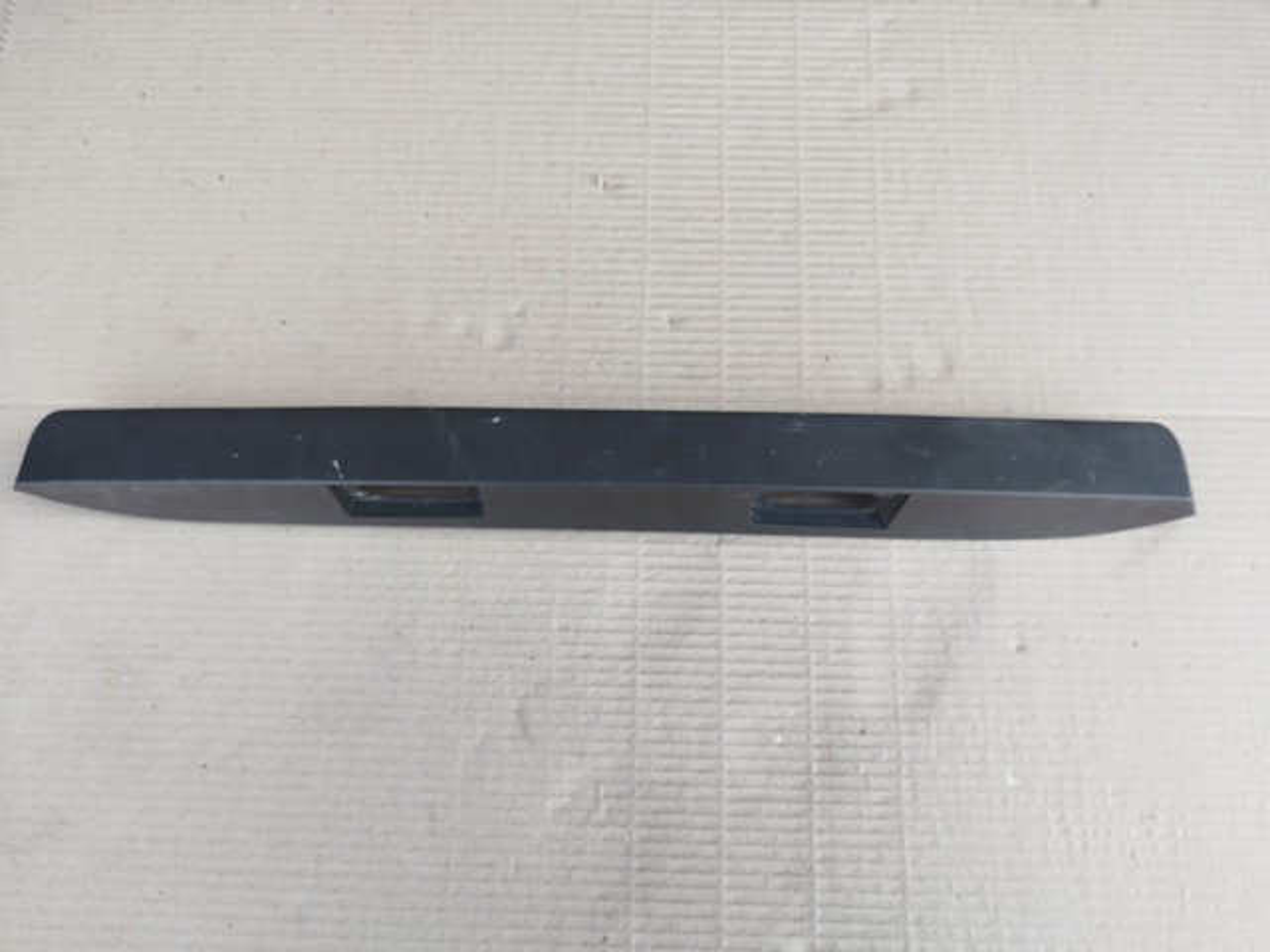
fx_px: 881
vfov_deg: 56.8
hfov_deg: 71.6
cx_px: 635
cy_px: 476
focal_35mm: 24
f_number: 1.7
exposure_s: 1/100
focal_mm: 5.31
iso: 100
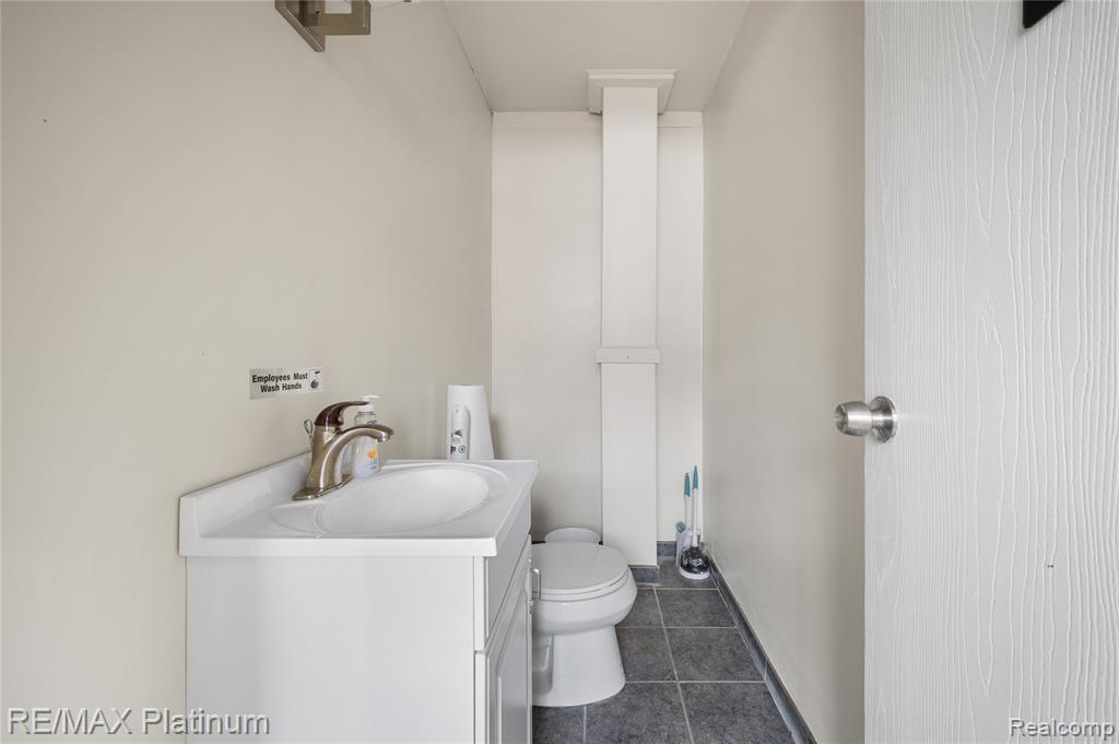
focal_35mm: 14
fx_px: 435
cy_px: 372
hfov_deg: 104.3
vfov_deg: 81.1
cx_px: 560
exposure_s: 4
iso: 100
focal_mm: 14
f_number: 11
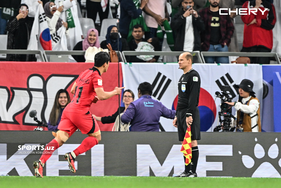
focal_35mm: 560
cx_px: 140
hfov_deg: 3.7
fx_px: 4371
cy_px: 94
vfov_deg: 2.5
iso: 2500
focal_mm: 560
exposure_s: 1/1000
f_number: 4
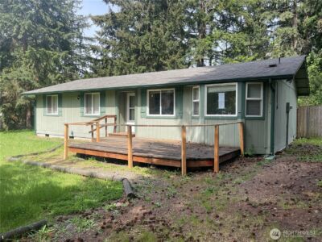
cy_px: 121
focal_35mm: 26
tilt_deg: -1.7
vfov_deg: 53.1
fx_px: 242
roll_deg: -0.5
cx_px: 161
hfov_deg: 67.3
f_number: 1.6
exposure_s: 1/903
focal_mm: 4.2
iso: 32
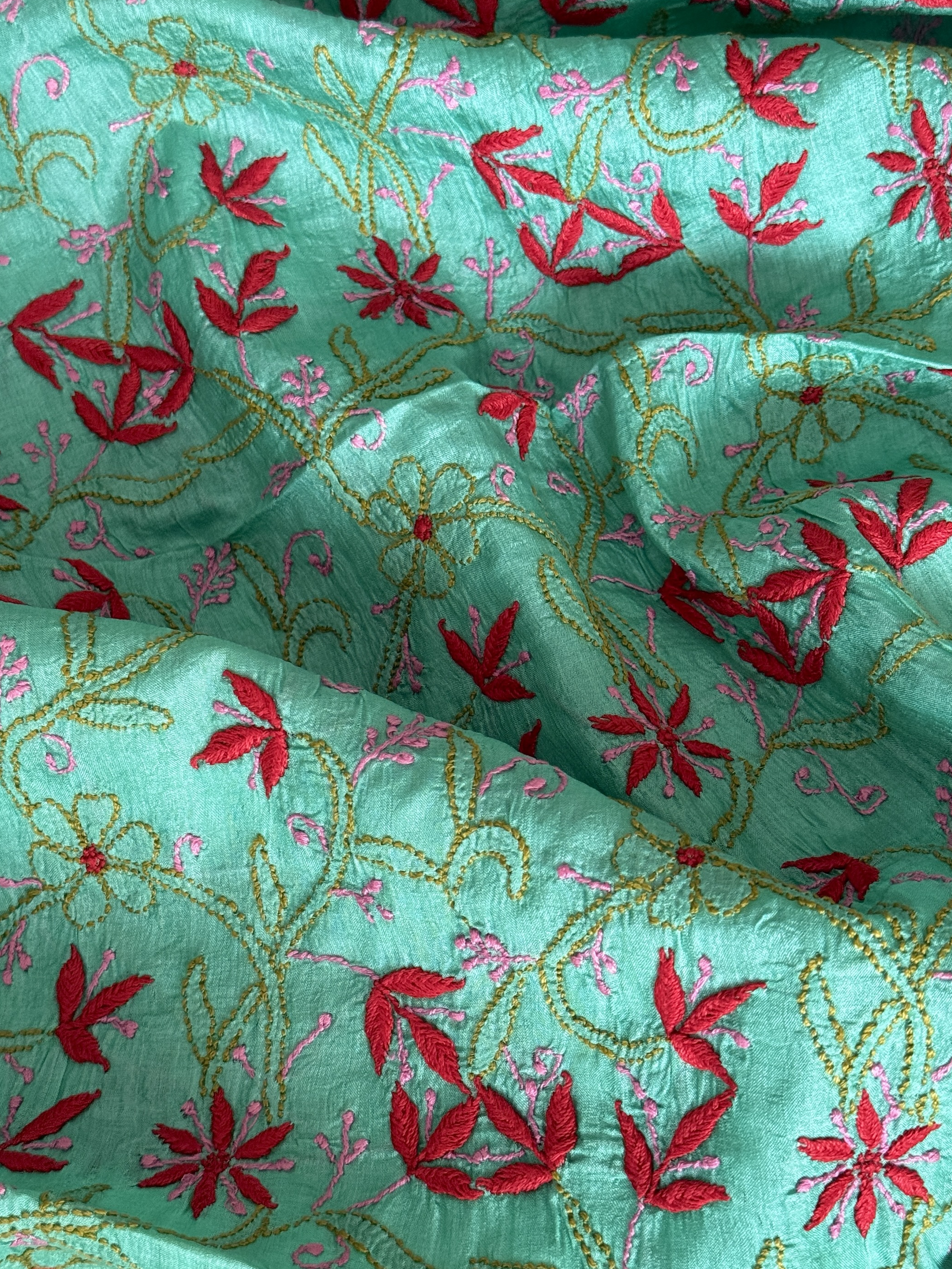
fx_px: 1907
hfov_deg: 28.0
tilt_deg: -70.8
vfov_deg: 36.8
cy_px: 652
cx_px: 459
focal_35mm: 52
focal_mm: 6.76
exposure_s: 1/55
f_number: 1.78
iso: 250
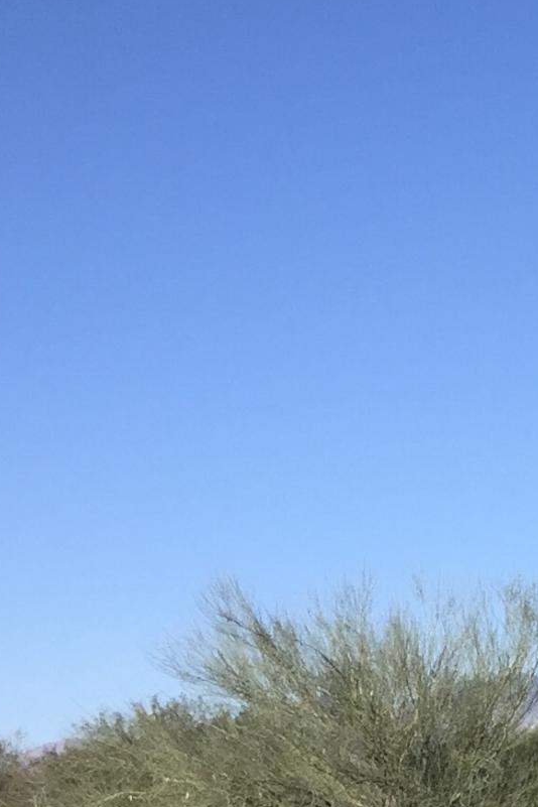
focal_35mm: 113
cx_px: 1335
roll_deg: +2.4
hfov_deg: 10.3
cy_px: 944
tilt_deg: -4.0
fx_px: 2533
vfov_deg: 17.3
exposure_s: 1/2198
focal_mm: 4.15
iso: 40
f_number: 2.2
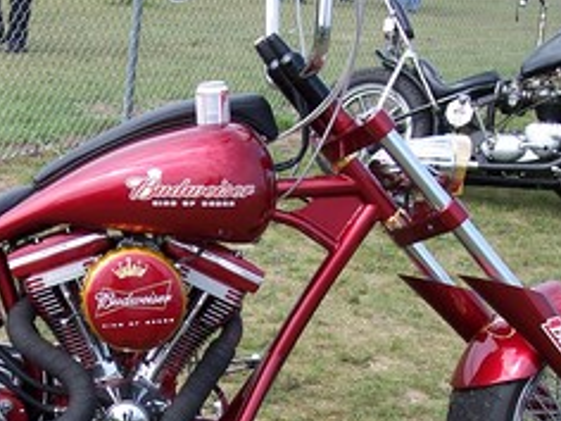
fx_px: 1475
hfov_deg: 21.1
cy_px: 291
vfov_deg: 16.2
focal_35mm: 91
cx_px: 74
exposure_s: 1/500
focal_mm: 8
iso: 100
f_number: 3.4
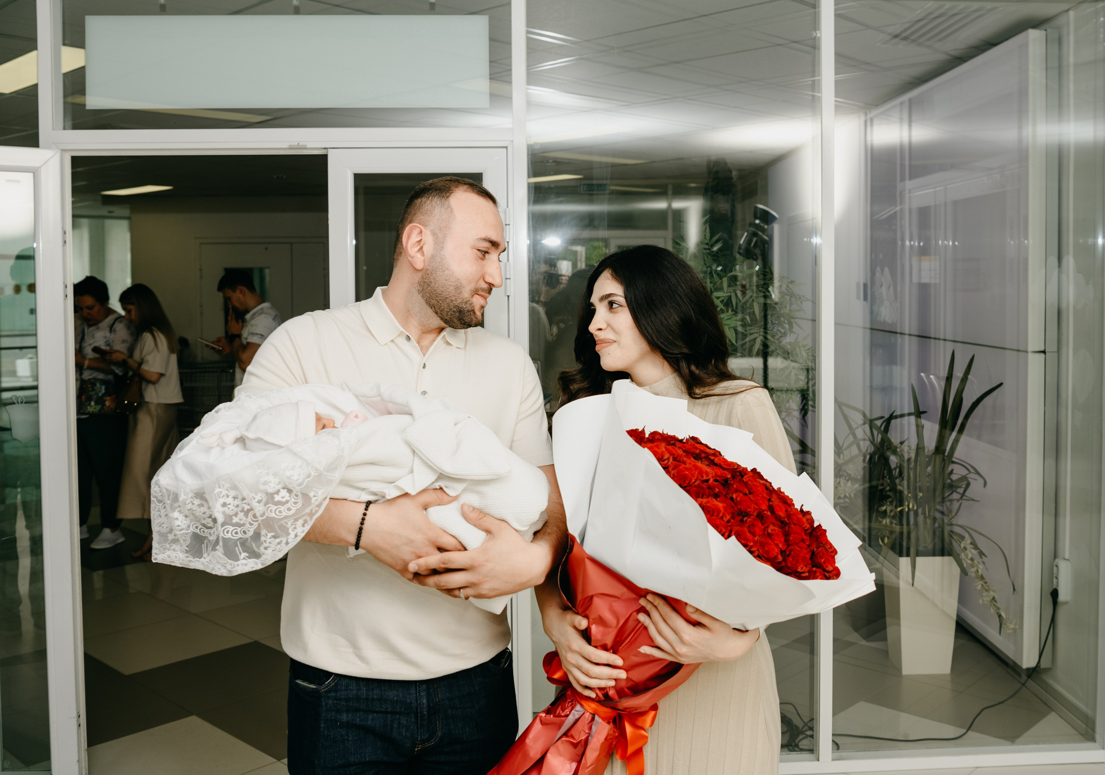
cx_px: 605
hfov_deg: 52.8
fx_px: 1111
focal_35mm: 36
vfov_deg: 38.4
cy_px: 332
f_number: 4.5
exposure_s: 1/160
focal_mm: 28
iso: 100
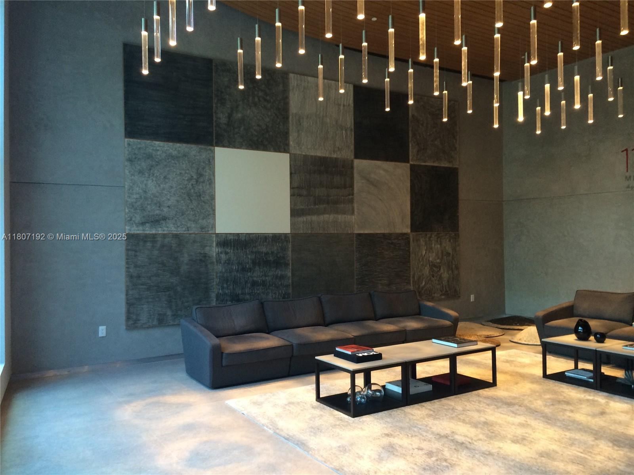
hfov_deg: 60.0
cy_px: 238
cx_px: 317
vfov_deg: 46.8
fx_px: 549
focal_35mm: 30
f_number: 2.2
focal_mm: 4.12
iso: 125
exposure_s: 1/30
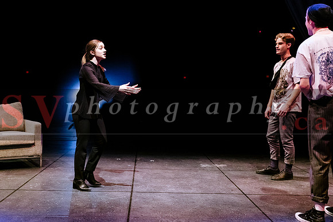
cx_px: 150
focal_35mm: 38
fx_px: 356
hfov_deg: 50.1
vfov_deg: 34.7
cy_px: 100
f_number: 2.8
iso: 1600
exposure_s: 1/160
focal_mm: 35
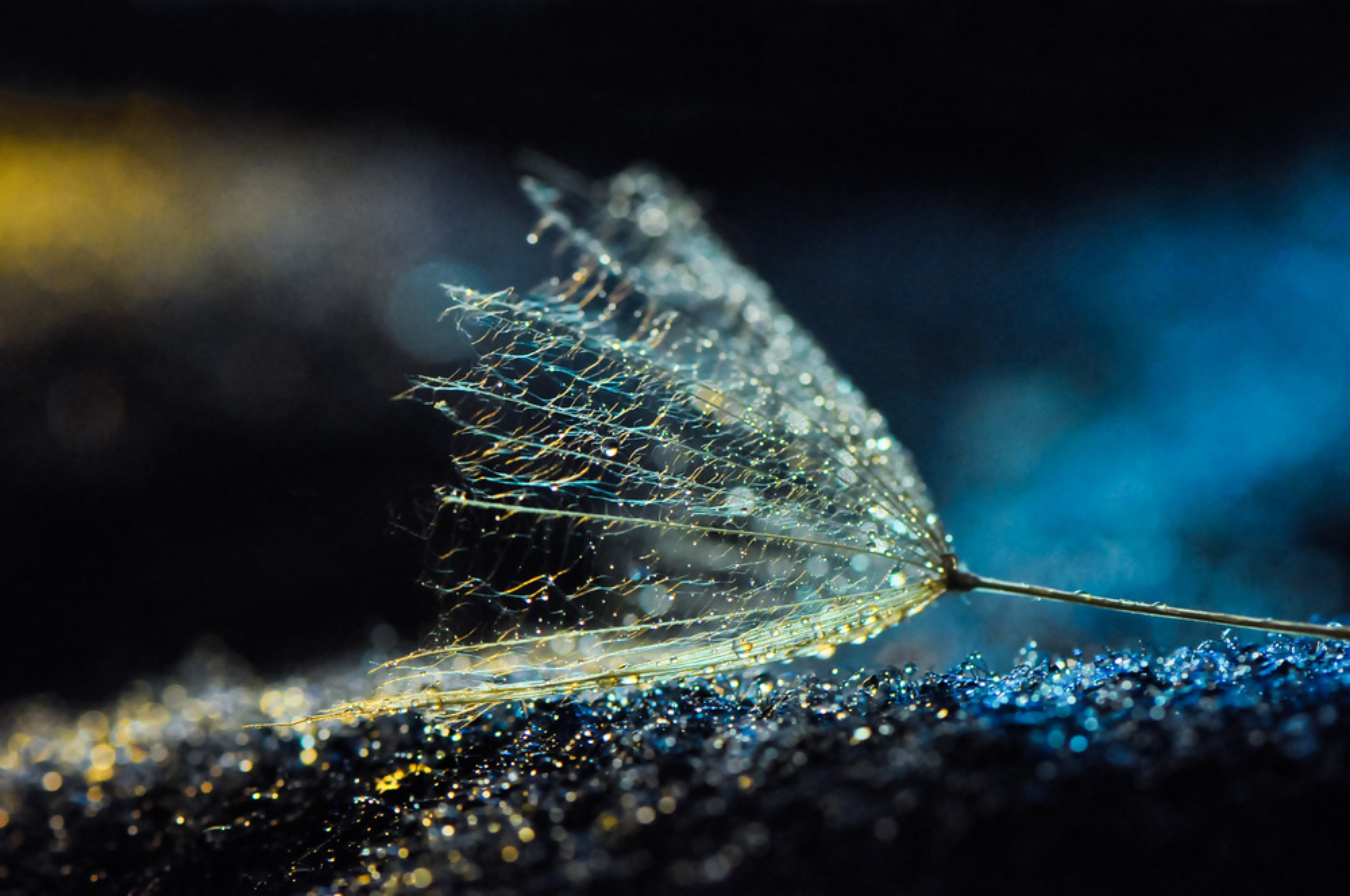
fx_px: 5899
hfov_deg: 13.1
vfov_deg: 8.7
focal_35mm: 158
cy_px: 448
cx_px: 675
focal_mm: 105
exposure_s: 1/250
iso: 3200
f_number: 8
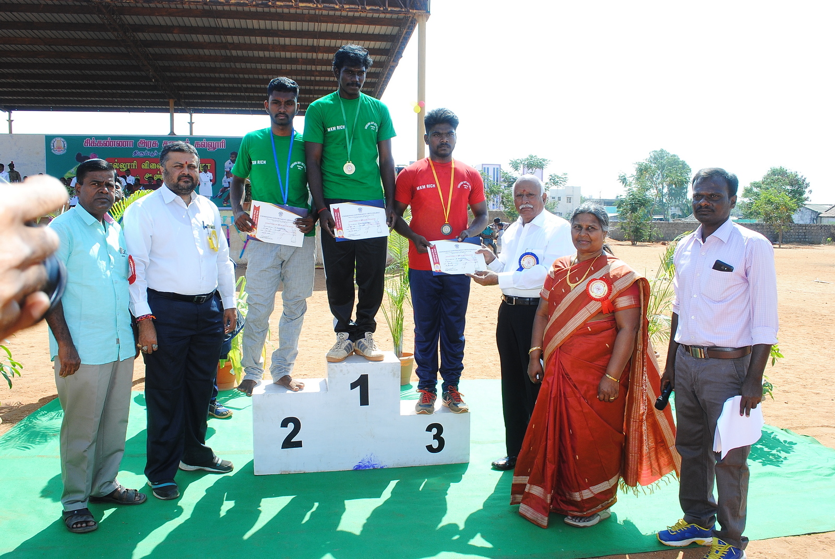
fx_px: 627
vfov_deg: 48.0
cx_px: 418
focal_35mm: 27
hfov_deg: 67.3
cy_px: 280
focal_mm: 18
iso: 200
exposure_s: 1/125
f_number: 10
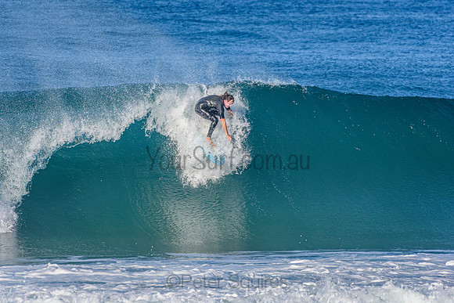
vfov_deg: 1.8
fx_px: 9460
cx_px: 227
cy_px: 152
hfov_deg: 2.7
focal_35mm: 750
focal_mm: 500
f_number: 5.6
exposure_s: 1/2000
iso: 400
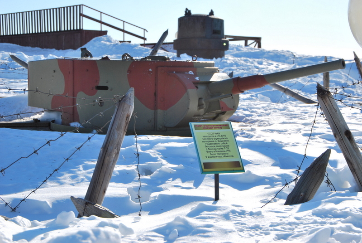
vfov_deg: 20.2
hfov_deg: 29.8
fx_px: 680
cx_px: 181
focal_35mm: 68
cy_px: 122
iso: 100
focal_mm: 45
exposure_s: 1/320
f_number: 9
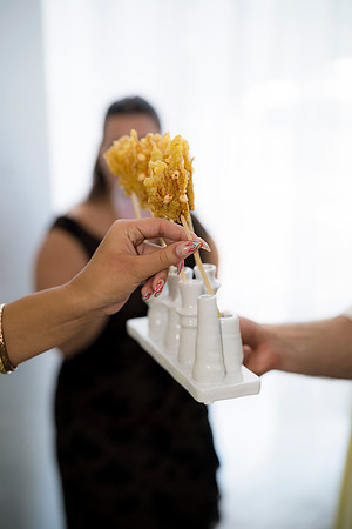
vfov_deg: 36.2
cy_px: 264
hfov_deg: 24.6
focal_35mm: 55
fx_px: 807
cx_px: 176
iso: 100
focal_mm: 55
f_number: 2.2
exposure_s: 1/160
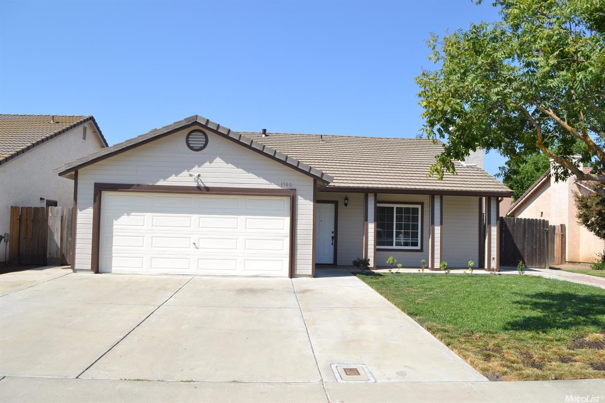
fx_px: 454
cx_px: 302
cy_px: 202
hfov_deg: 67.4
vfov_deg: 47.9
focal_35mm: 27
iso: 100
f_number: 8
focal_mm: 18
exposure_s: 1/250
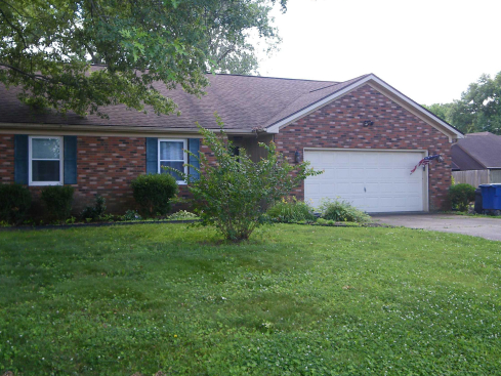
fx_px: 651
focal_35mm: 45
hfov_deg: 42.1
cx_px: 254
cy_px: 183
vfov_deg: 32.2
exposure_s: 1/80
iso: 64
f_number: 2.8
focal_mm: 5.8
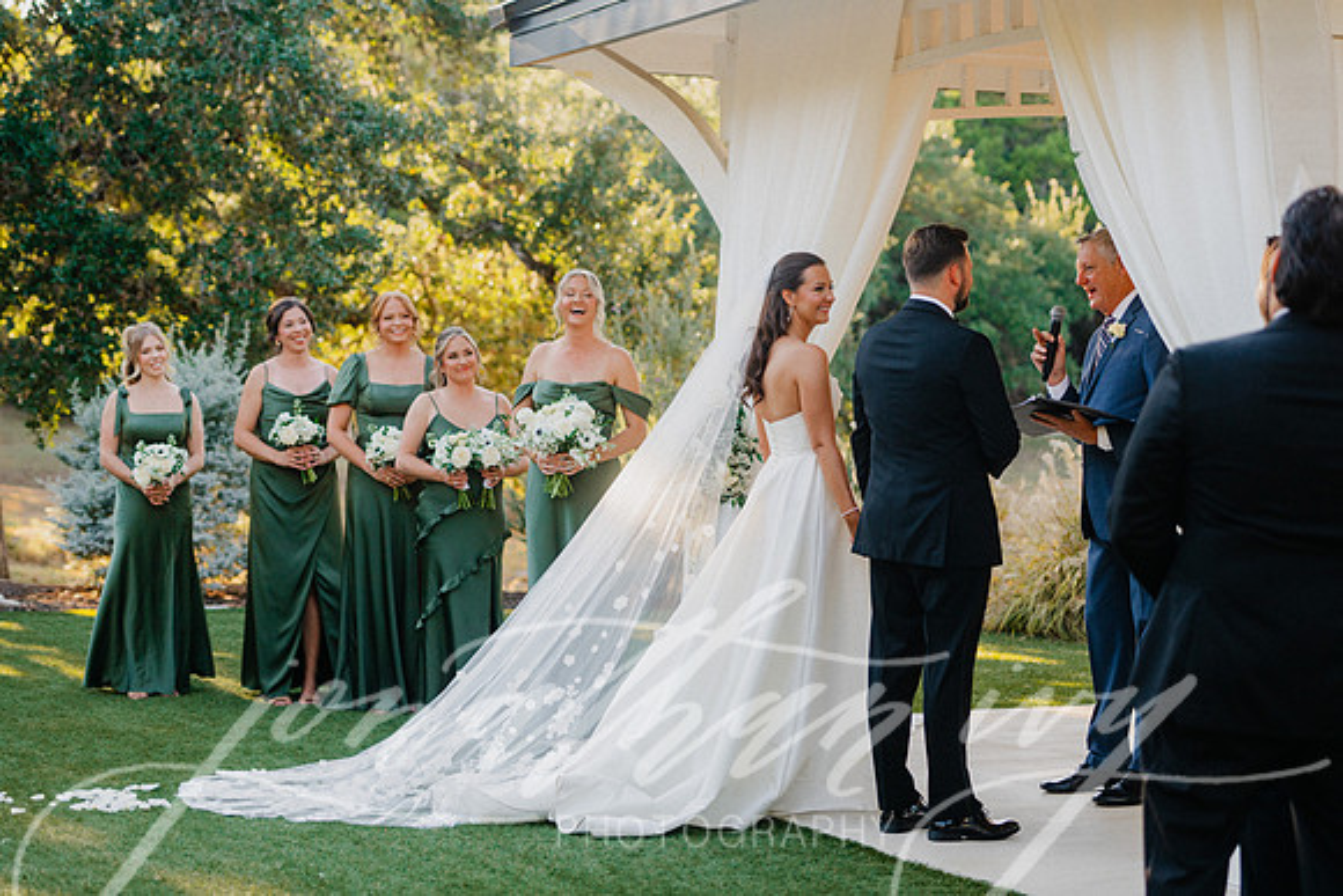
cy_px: 424
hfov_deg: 27.4
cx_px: 635
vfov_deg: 18.5
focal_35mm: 74
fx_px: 2754
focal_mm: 70
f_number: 2.8
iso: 200
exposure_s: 1/640
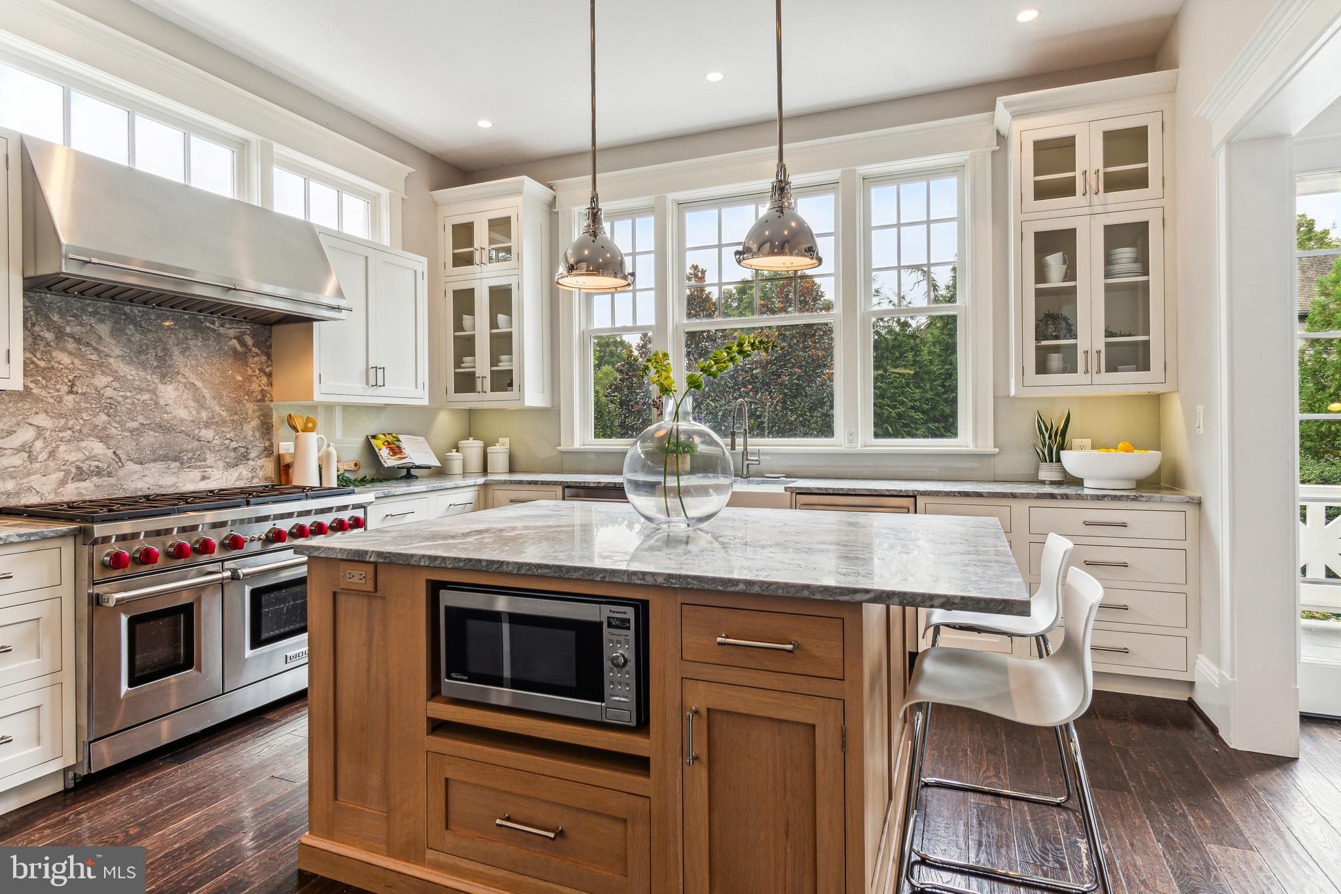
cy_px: 447
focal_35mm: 18
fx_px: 670
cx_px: 670
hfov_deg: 90.0
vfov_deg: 67.4
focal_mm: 12
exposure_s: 1/10
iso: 200
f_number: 10
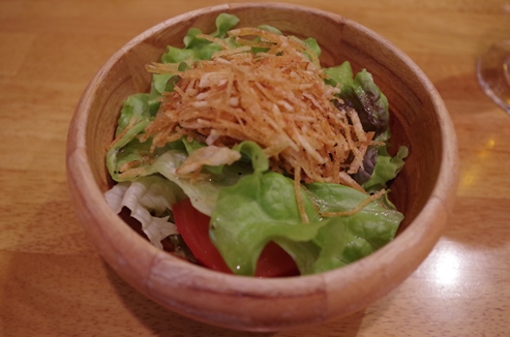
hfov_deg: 52.5
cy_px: 168
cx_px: 255
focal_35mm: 37
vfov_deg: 36.1
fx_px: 517
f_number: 5
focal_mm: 24.38
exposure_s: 1/40
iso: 1600
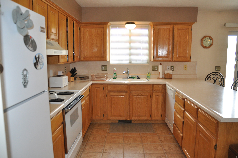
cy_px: 79
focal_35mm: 27
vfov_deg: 47.8
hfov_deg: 67.4
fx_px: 178
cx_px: 119
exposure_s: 1/125
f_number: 3.5
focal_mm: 18
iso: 560
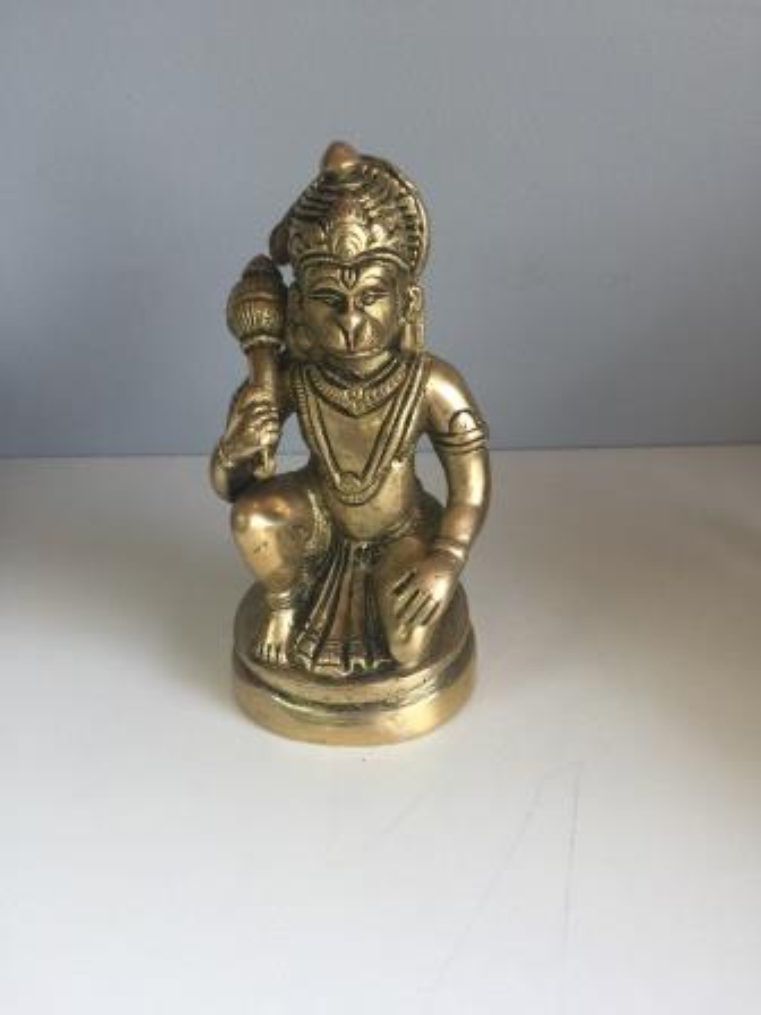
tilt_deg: -27.5
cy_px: 508
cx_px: 380
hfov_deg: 48.2
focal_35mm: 29
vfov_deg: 61.7
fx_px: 850
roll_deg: +2.1
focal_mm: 4.15
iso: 32
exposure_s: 1/40
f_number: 2.2
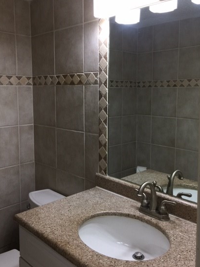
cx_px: 99
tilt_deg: -5.3
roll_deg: -0.3
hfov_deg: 41.8
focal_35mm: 34
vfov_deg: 53.9
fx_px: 262
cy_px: 119
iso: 32
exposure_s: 1/30
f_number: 2.2
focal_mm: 4.15
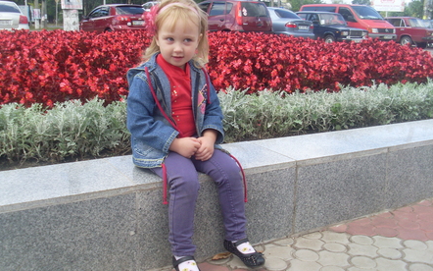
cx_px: 215
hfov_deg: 48.2
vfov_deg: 31.2
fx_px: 484
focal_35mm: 41
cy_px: 146
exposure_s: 1/90
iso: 80
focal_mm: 6.3
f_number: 7.7
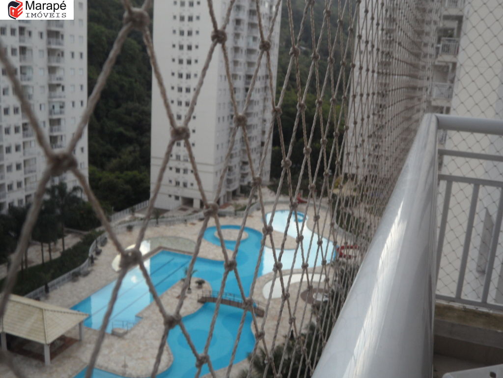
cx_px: 252
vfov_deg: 40.7
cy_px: 189
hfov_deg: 52.6
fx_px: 509
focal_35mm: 35
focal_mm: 5.7
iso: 80
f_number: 3.3
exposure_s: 1/180
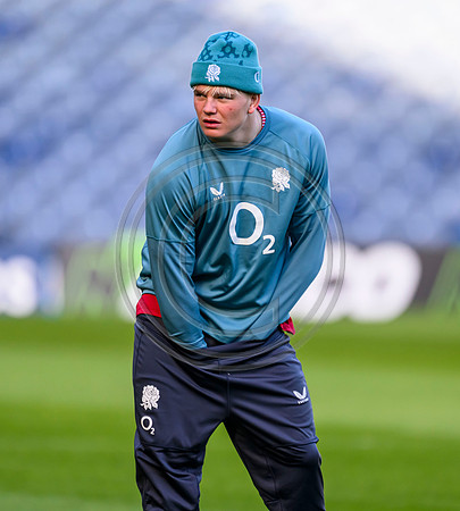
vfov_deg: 2.2
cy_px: 252
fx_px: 13489
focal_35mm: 849
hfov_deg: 2.0
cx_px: 269
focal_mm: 560
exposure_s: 1/1600
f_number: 4
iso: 800
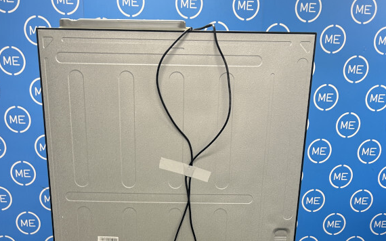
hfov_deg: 50.4
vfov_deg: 30.6
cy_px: 238
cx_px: 185
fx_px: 410
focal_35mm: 39
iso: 64
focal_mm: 5.7
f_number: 1.5
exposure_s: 1/50
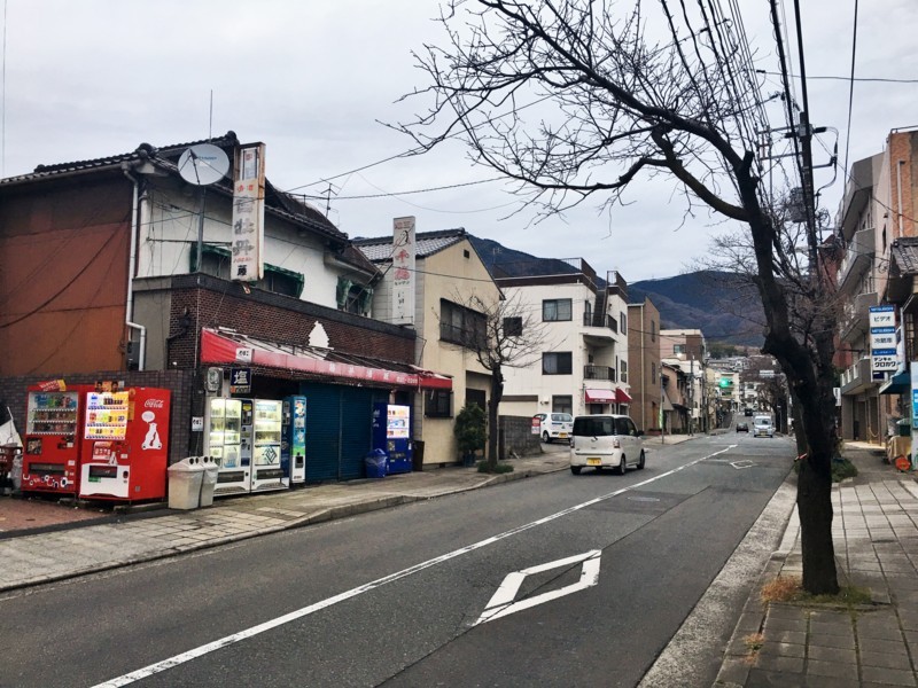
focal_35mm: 29
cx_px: 459
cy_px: 344
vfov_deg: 48.2
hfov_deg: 61.7
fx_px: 769
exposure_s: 1/30
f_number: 2.2
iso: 25
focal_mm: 4.15
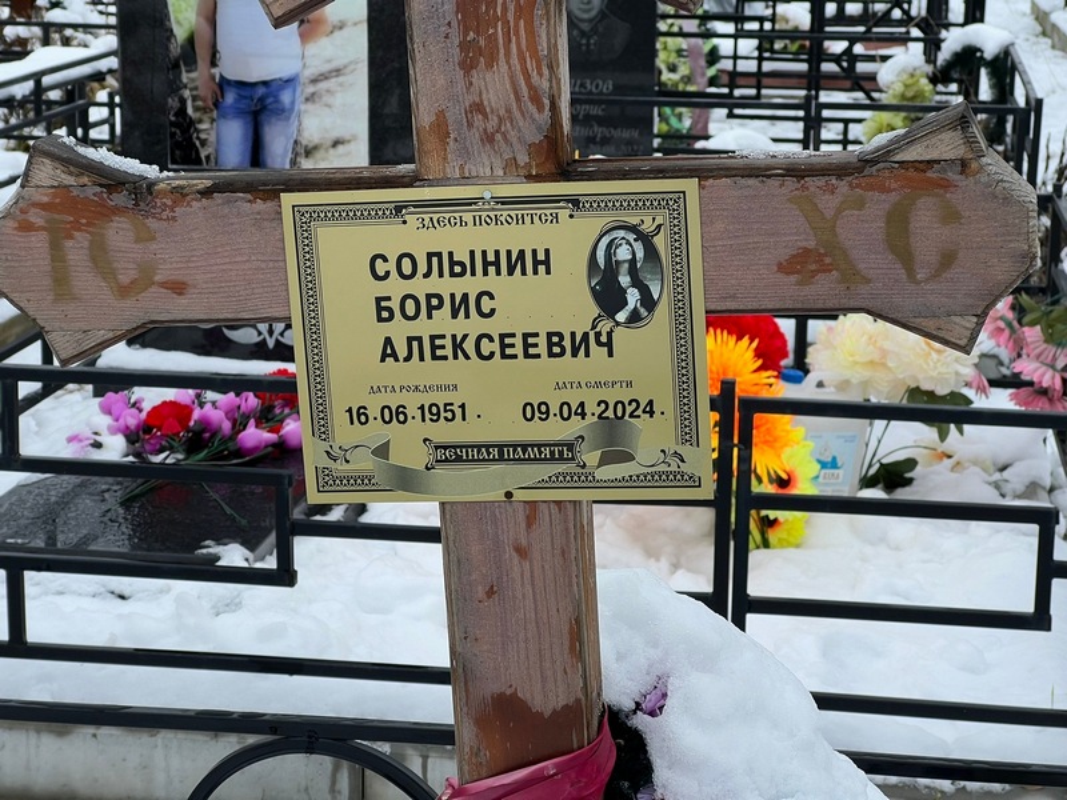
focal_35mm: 77
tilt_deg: -13.1
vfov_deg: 19.1
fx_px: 2373
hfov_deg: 25.3
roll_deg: -0.5
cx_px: 534
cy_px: 400
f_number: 2.8
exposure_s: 1/99
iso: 32
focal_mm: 9
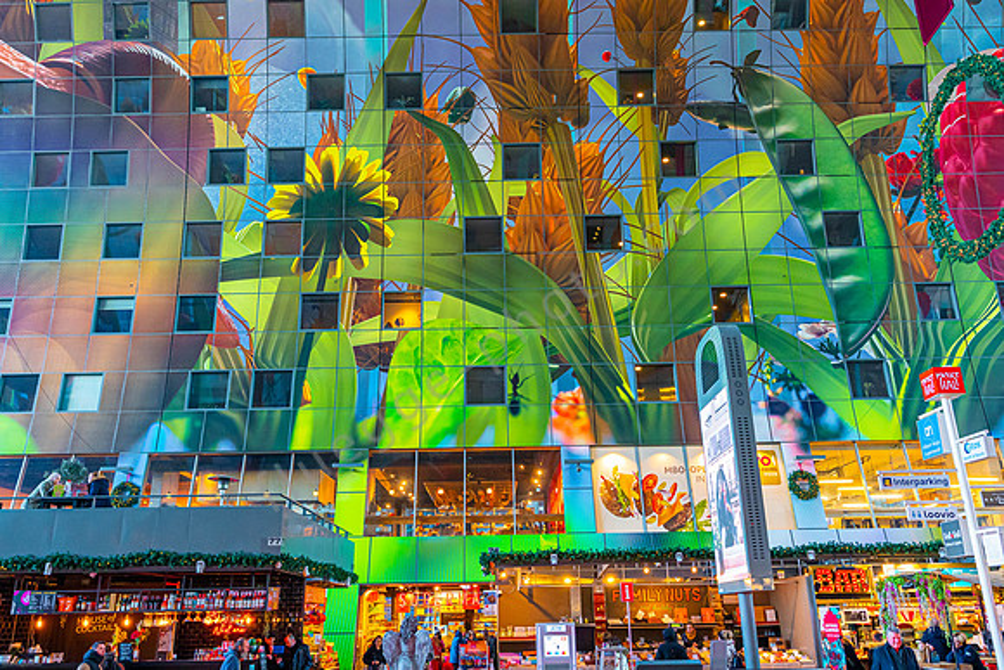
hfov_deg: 65.5
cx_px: 502
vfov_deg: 46.4
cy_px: 335
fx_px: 781
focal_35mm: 28
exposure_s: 1/125
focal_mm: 19
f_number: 4
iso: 2500
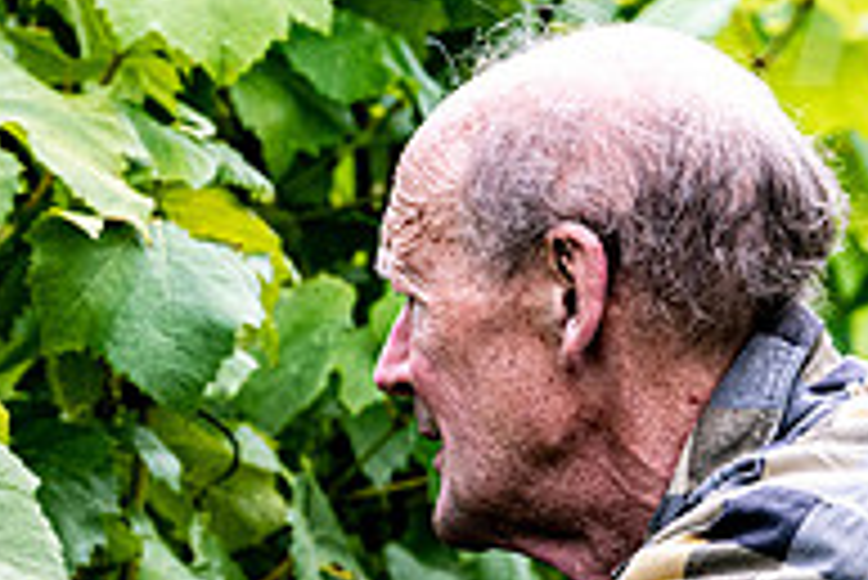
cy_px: 389
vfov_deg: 2.5
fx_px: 13560
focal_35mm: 562
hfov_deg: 3.7
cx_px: 391
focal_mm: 160
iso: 500
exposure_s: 1/500
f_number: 5.6
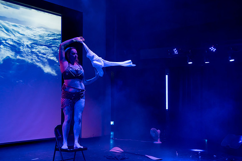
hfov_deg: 38.6
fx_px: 345
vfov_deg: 26.3
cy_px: 80
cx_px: 121
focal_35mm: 51
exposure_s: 1/200
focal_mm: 48
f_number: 4
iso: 3200
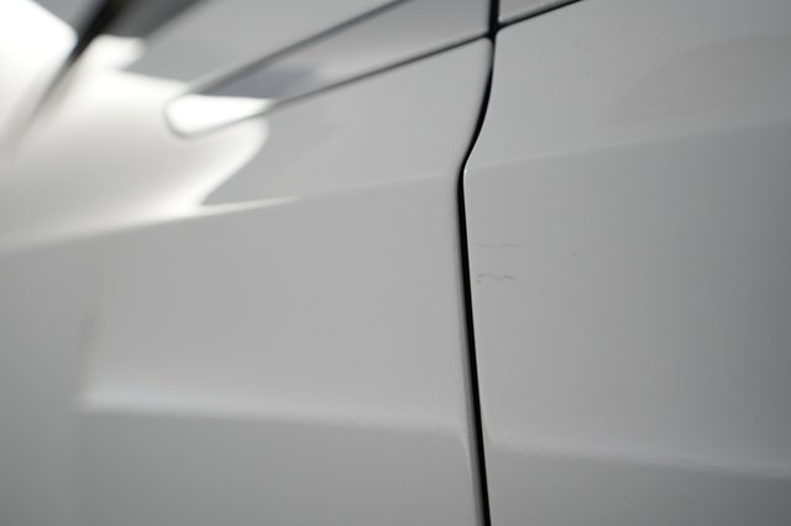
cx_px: 396
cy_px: 263
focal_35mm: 28
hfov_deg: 65.5
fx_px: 615
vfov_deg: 46.4
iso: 1250
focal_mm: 28
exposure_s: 1/125
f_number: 5
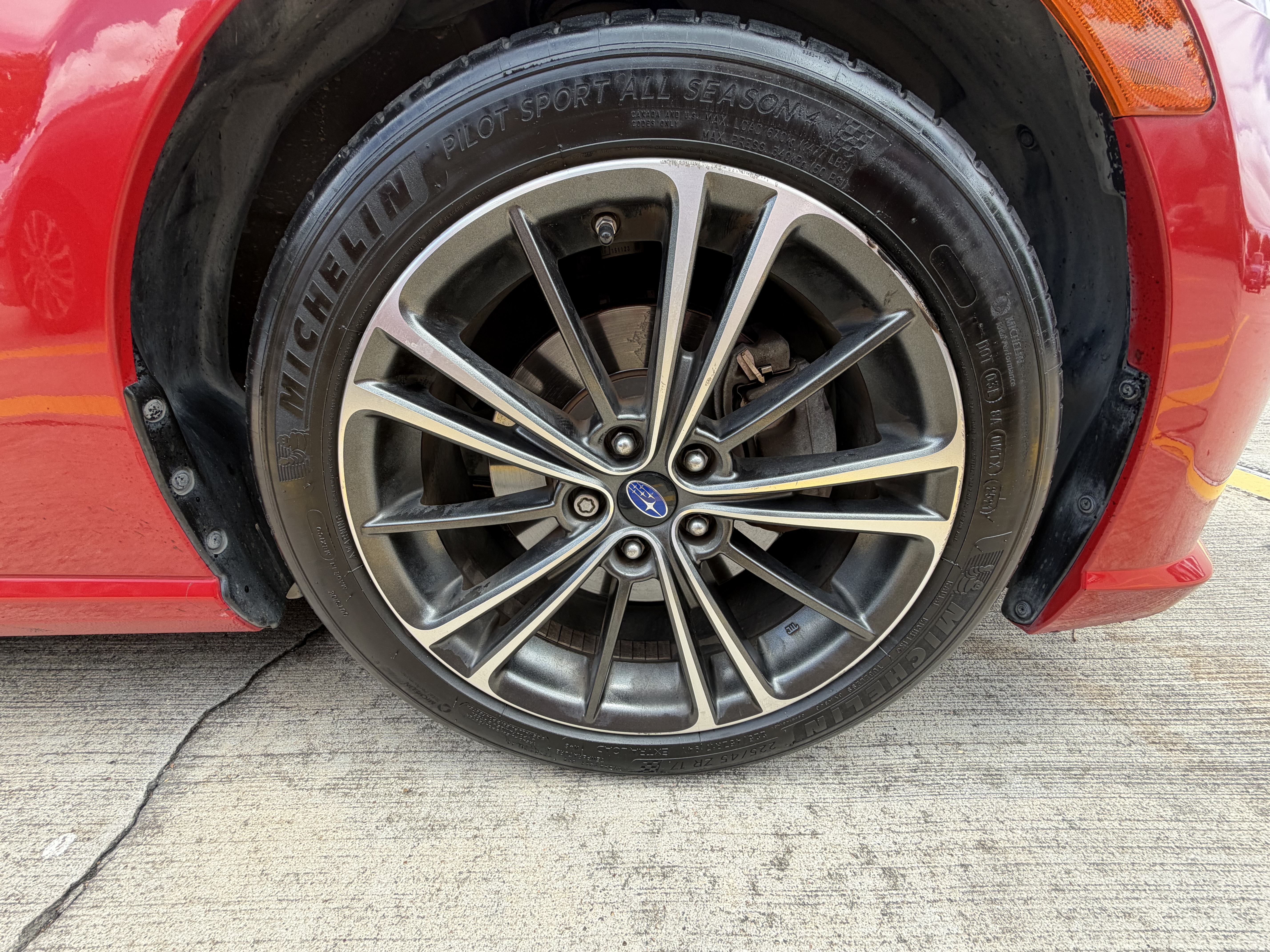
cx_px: 635
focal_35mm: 14
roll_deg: +2.9
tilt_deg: -21.3
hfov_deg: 102.1
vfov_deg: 85.7
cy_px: 476
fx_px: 514
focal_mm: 2.22
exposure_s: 1/152
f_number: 2.2
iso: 40
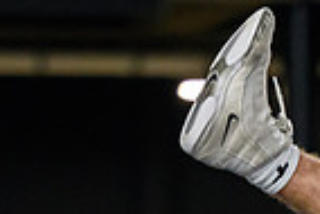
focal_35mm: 717
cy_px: 662
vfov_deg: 1.9
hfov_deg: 2.9
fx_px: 6380
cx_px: 405
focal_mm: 110
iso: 2500
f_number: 2.8
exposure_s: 1/1000
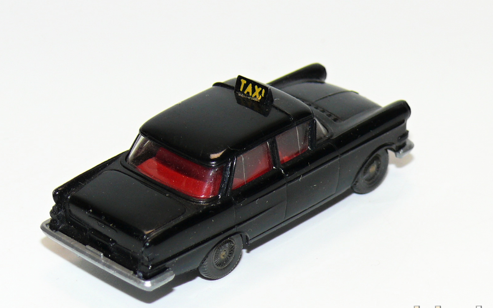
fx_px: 2056
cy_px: 168
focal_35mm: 153
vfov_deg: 8.6
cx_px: 246
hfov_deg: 13.7
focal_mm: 17.2
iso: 100
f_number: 4
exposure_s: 1/30
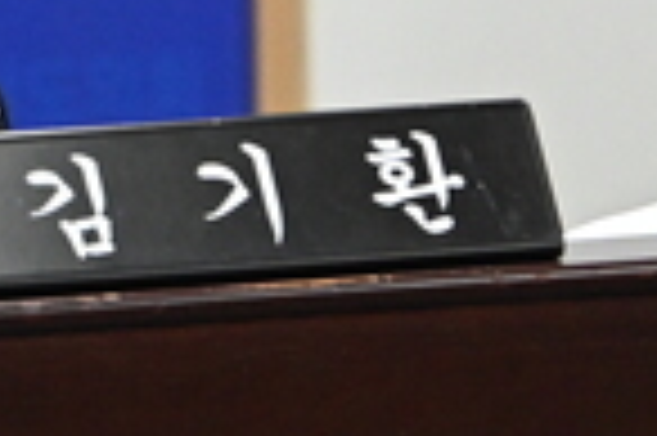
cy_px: -438
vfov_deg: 1.5
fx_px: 16516
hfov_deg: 2.3
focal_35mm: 906
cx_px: -459
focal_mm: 140
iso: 3200
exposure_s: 1/250
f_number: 4
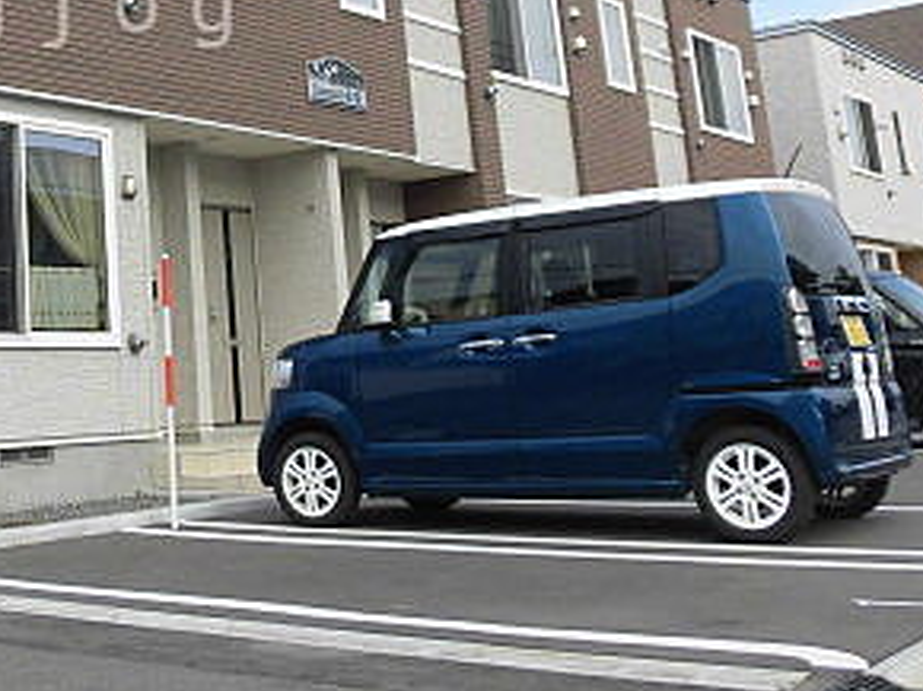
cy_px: 10
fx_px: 1412
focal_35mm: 53
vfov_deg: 26.1
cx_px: 32
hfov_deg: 33.5
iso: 100
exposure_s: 1/800
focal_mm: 4.3
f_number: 3.1
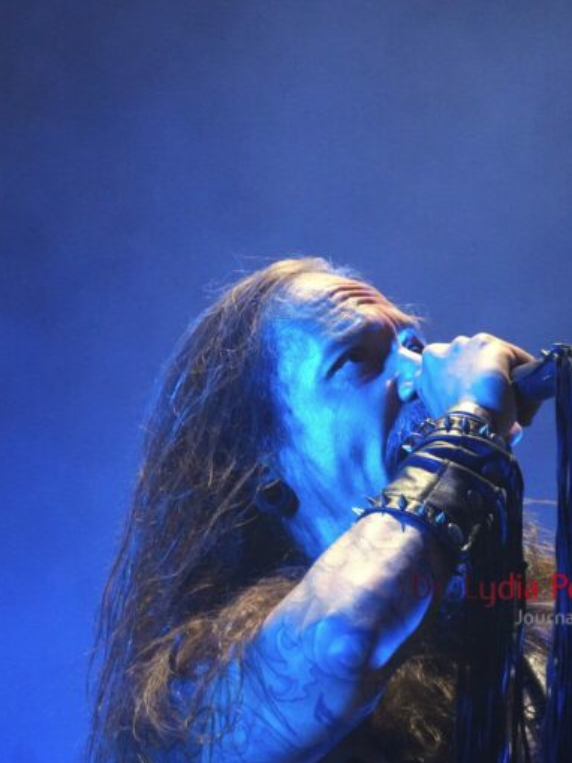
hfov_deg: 4.2
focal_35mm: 355
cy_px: 382
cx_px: 256
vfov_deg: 5.6
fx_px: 7812
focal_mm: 163
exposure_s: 1/320
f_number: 6.3
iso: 5000
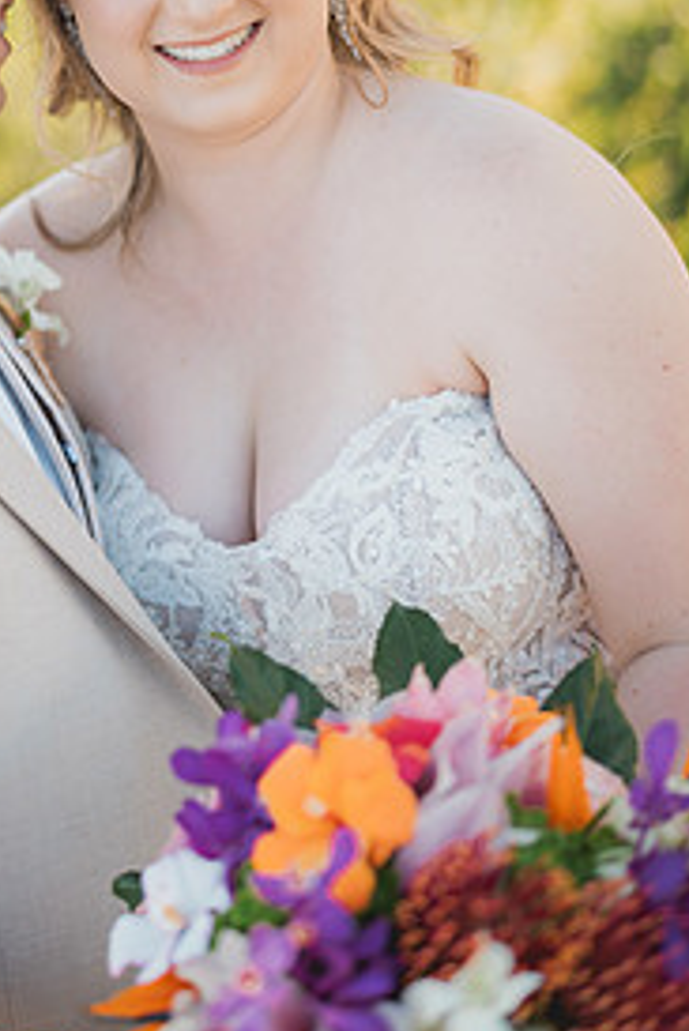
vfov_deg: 24.6
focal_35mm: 82
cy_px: 331
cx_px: 143
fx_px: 2351
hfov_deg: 16.6
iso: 125
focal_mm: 50
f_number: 1.4
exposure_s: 1/1600
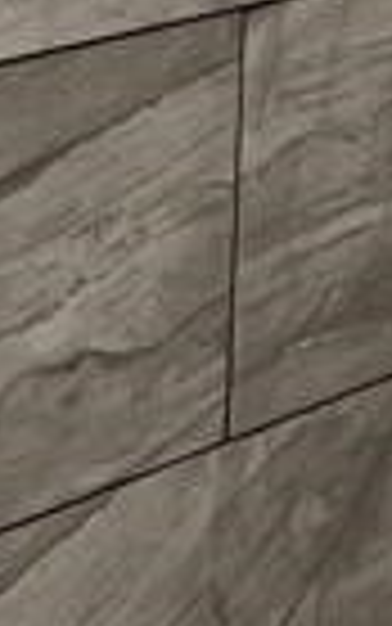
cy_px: -410
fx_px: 3466
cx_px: 559
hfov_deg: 6.4
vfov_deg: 9.9
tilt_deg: -3.7
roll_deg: -0.7
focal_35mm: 203
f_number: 1.6
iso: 200
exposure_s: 1/60
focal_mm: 5.1
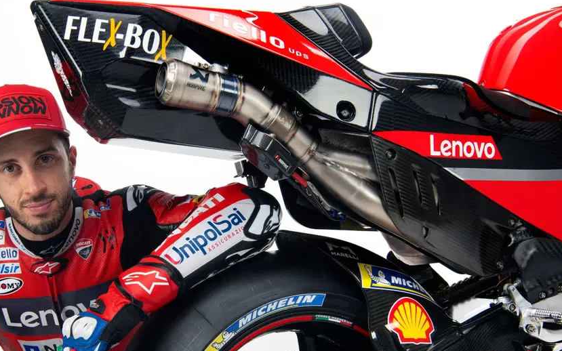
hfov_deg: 34.4
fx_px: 904
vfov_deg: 21.9
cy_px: 242
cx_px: 215
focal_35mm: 59
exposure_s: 1/200
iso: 31
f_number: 14
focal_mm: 40
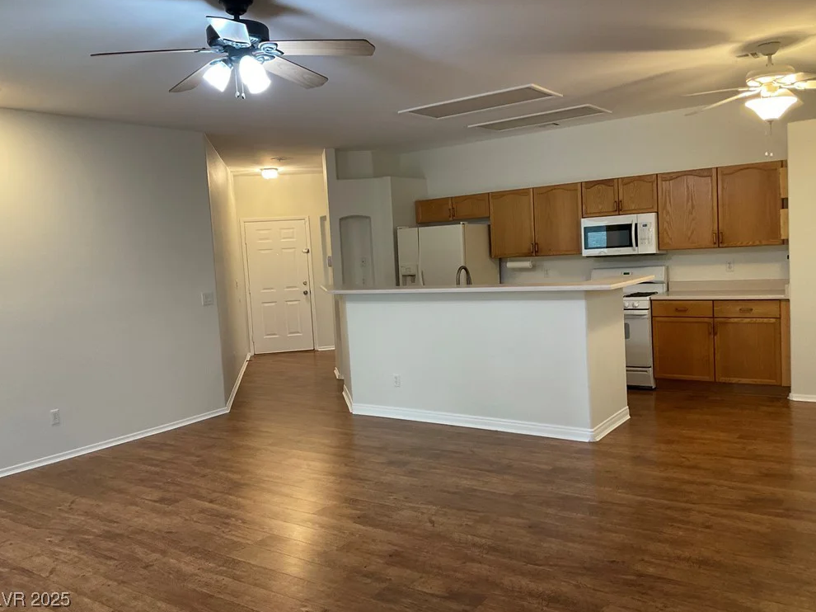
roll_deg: +3.1
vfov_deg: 46.8
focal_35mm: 30
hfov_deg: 60.0
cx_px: 409
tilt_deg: -4.9
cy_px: 301
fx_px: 707
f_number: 1.8
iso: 125
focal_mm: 3
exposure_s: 1/60
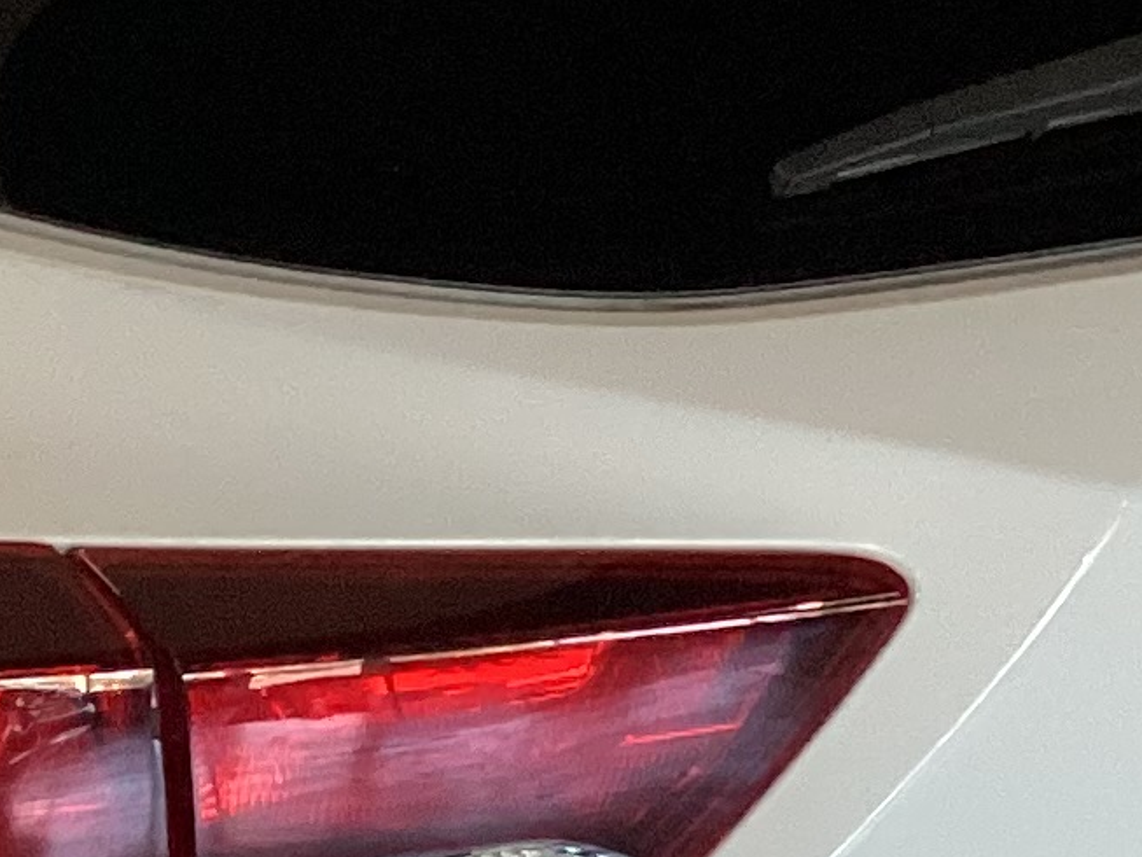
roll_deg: +0.0
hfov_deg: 12.5
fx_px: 5114
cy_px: 899
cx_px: -72
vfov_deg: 9.5
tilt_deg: -21.7
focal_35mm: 155
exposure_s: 1/60
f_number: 2.4
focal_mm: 3.3
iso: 200
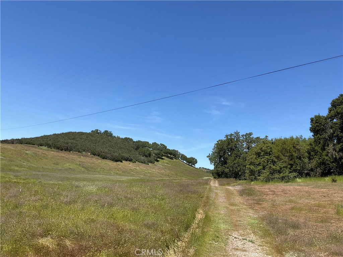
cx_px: 172
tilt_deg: +9.7
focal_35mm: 29
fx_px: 287
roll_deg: -5.4
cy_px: 128
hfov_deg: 61.7
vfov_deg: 48.2
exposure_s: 1/1848
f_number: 1.8
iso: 16
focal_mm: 3
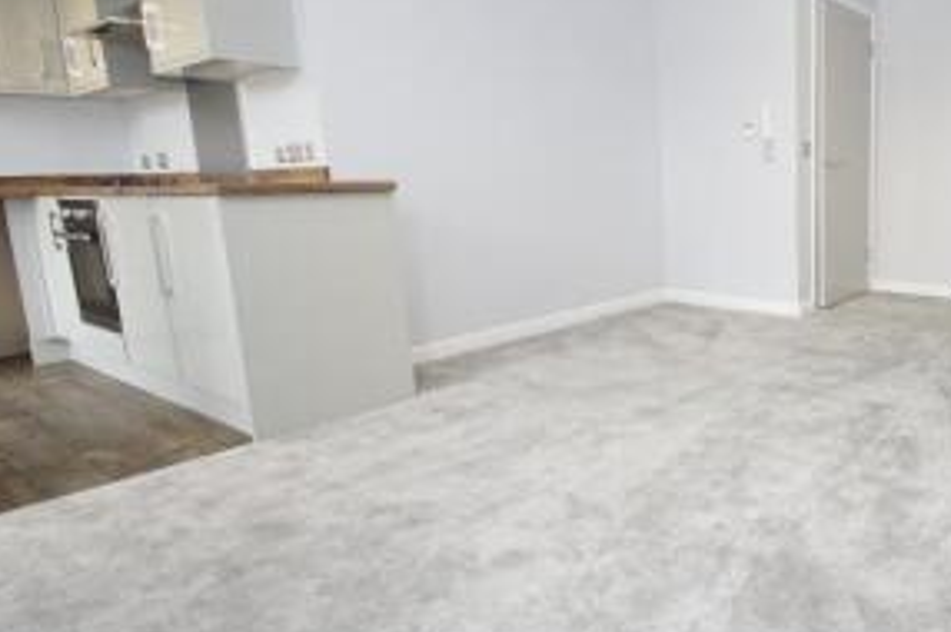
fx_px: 660
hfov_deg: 64.4
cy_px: 301
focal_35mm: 25
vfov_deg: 51.2
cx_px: 778
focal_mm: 10
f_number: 9
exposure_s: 1/25
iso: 800
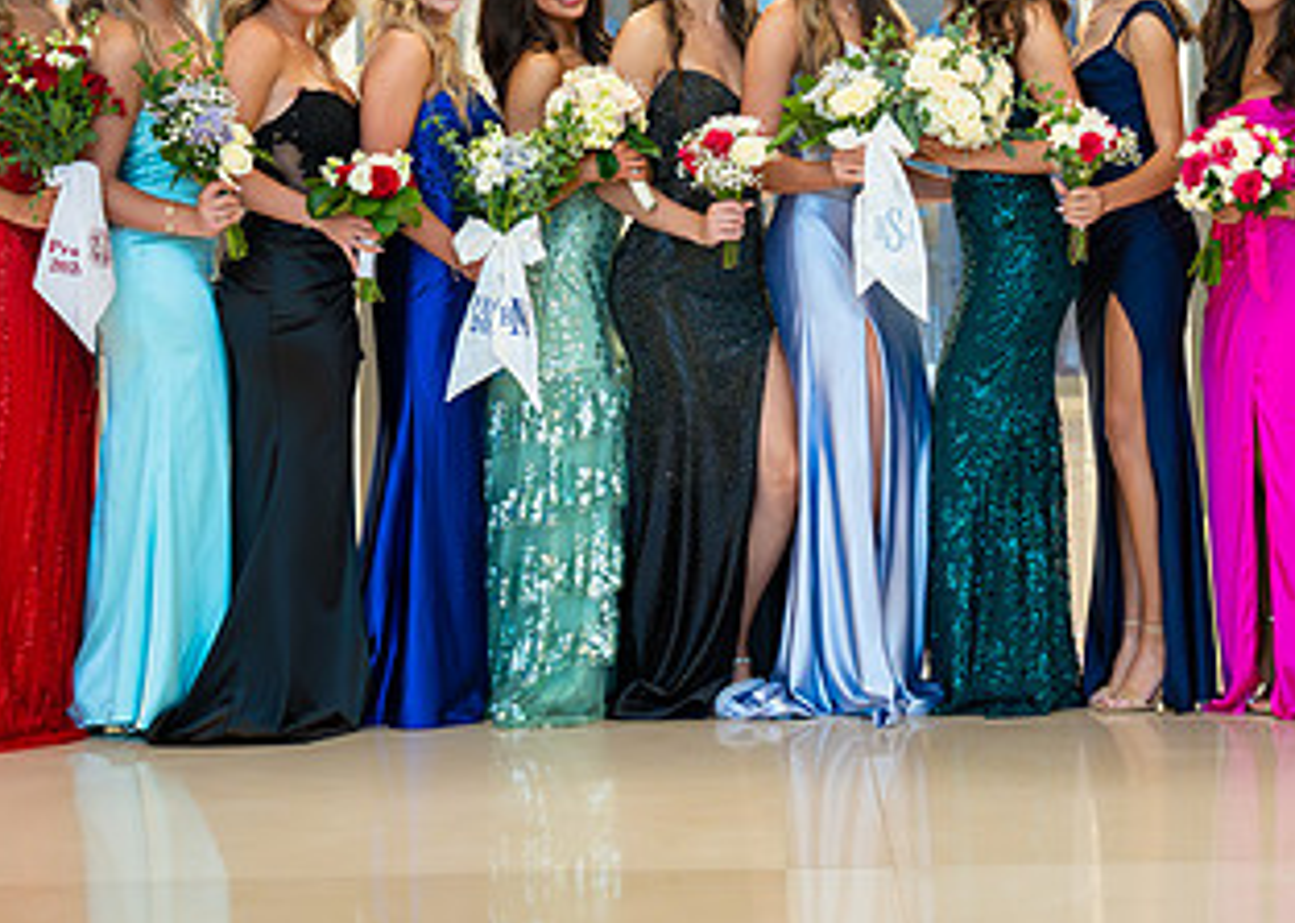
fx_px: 3160
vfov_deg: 16.5
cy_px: 266
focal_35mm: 86
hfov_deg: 23.0
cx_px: 886
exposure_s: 1/400
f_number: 2.8
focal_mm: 42.4
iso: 2000
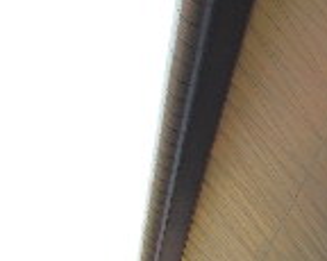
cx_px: 649
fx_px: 1596
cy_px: 270
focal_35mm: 165
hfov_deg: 10.7
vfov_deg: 9.3
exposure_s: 1/160
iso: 64
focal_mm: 6.3
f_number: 3.3
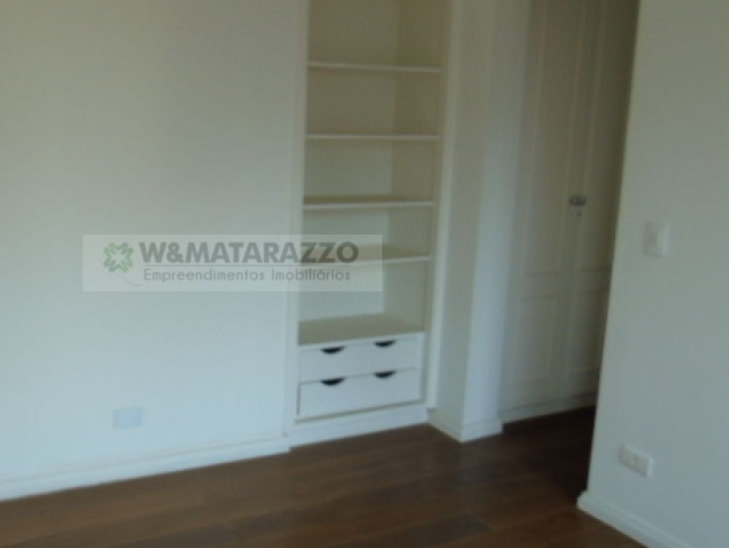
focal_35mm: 35
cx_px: 232
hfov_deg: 51.4
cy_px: 264
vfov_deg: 40.7
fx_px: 737
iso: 80
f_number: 3.4
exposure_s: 1/80
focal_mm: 4.4
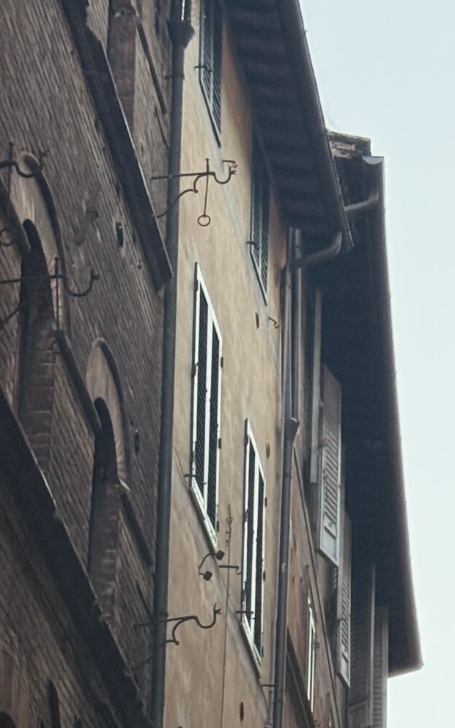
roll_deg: +0.9
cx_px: 561
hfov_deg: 9.8
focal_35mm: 131
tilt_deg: +21.2
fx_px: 2600
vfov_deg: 15.4
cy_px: 856
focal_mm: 6.76
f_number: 1.78
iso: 64
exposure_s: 1/323
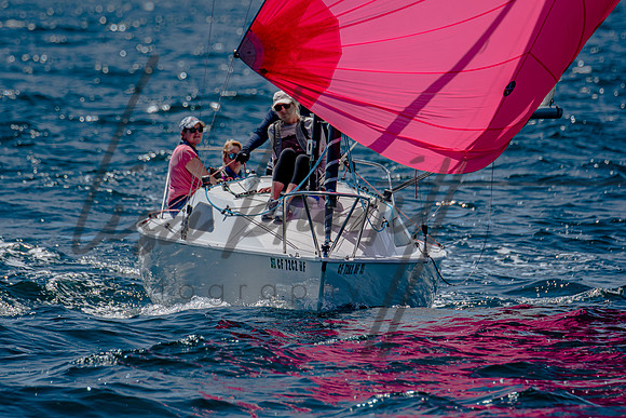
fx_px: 10665
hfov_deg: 3.4
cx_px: 313
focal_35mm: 613
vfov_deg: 2.2
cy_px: 209
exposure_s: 1/2000
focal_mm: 400
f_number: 5.6
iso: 200
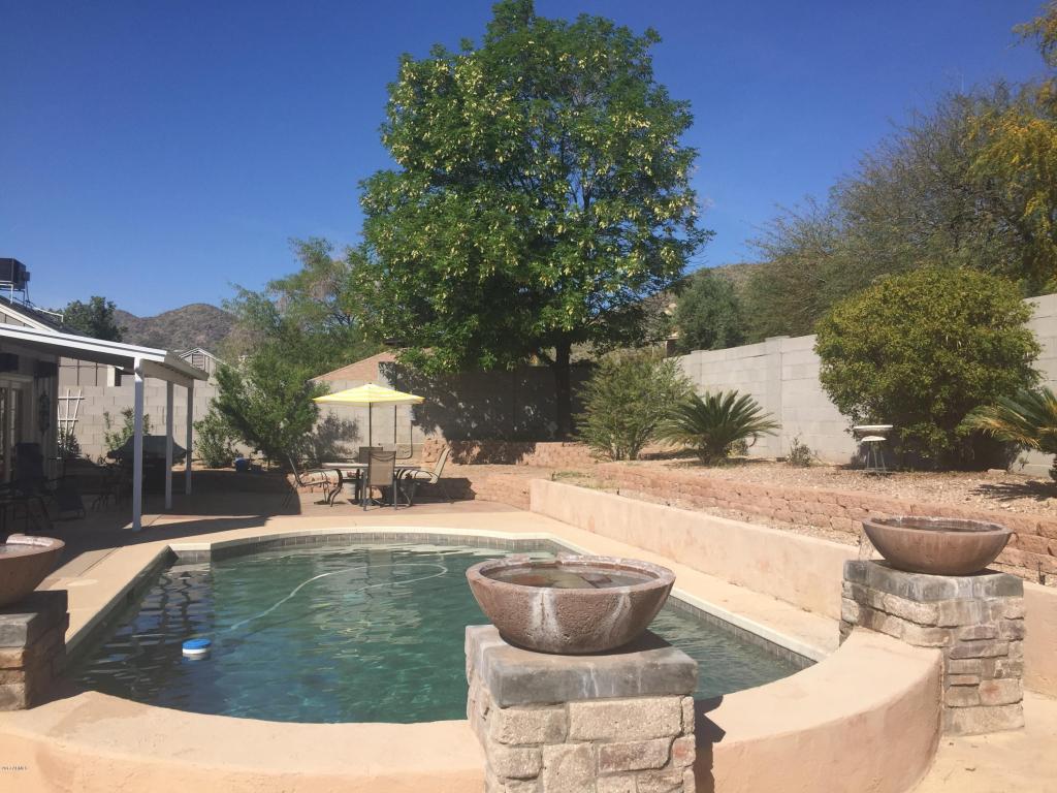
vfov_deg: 48.2
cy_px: 396
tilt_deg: +1.8
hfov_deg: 61.7
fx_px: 886
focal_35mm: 29
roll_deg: -0.8
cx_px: 528
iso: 32
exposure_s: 1/2825
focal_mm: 4.15
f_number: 2.2
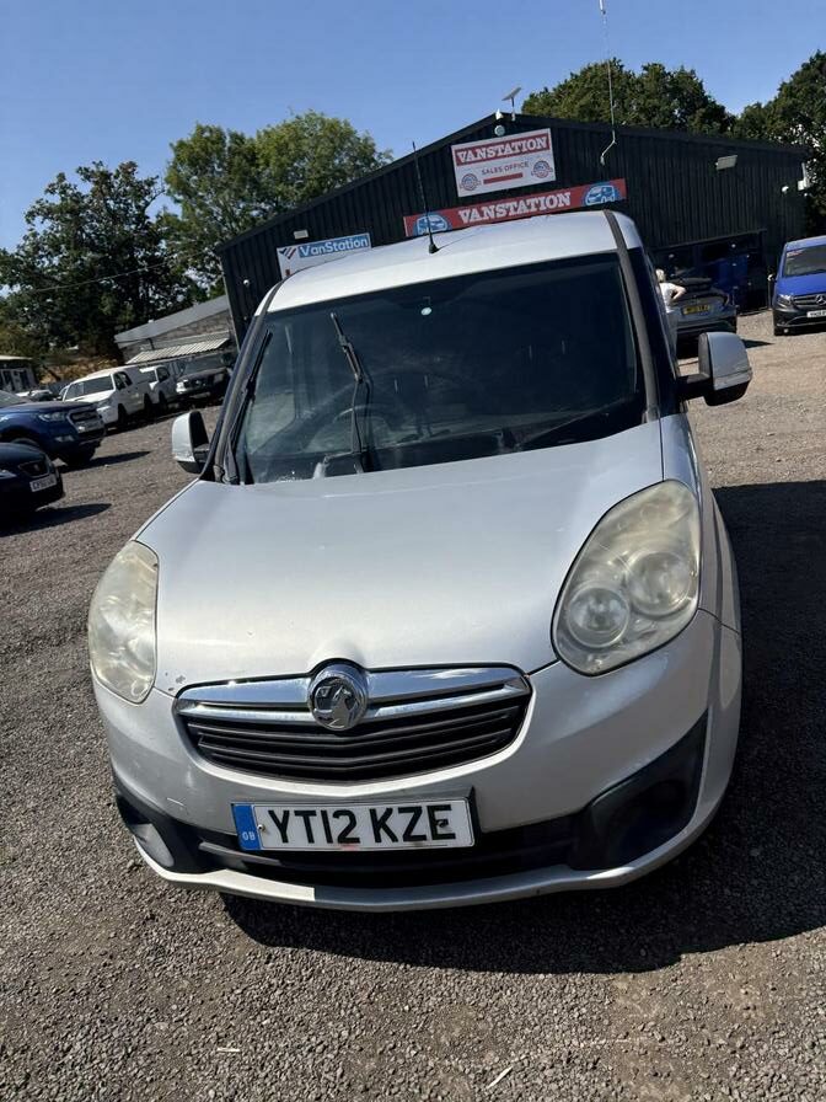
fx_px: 827
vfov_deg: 67.3
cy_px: 551
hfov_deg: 53.1
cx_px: 413
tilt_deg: -19.5
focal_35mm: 26
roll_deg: +4.2
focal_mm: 5.96
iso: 64
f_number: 1.6
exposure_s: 1/6993
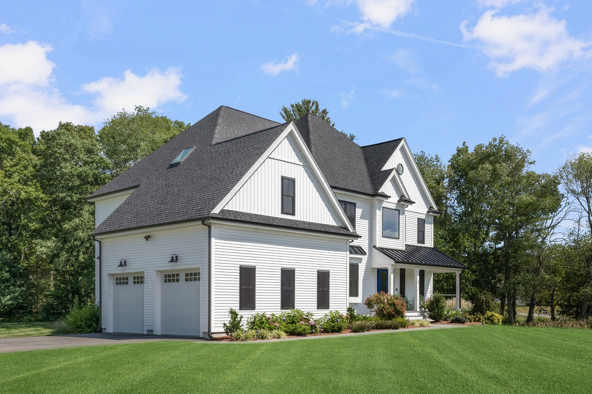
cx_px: 296
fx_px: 592
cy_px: 197
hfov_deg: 53.1
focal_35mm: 36
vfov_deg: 36.9
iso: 400
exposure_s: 1/500
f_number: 14
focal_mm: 24
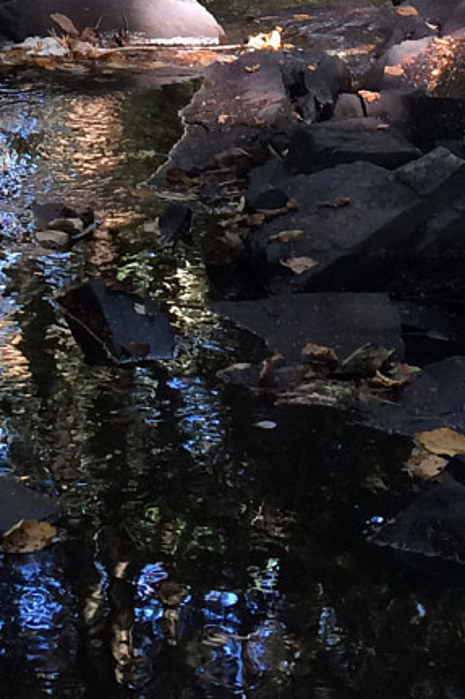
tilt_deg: -6.9
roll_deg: +0.3
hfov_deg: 12.2
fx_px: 2172
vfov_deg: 16.9
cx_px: 105
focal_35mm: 112
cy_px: -271
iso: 64
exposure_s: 1/30
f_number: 2.2
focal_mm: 4.15
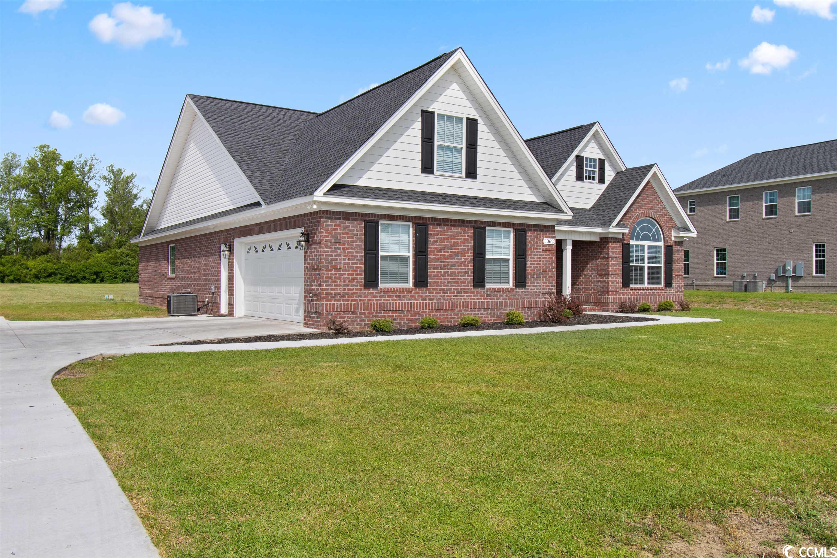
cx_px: 418
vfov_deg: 43.6
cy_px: 279
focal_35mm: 30
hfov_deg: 61.9
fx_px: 697
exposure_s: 1/320
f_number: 9
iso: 100
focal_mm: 20
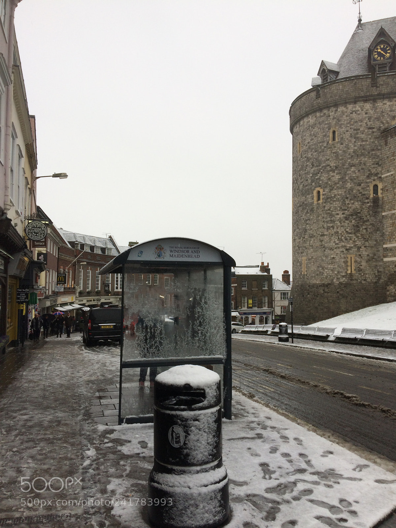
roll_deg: +0.7
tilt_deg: +4.0
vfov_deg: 61.7
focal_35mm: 29
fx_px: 442
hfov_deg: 48.2
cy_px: 264
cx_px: 198
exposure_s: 1/311
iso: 32
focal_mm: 4.15
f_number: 2.2
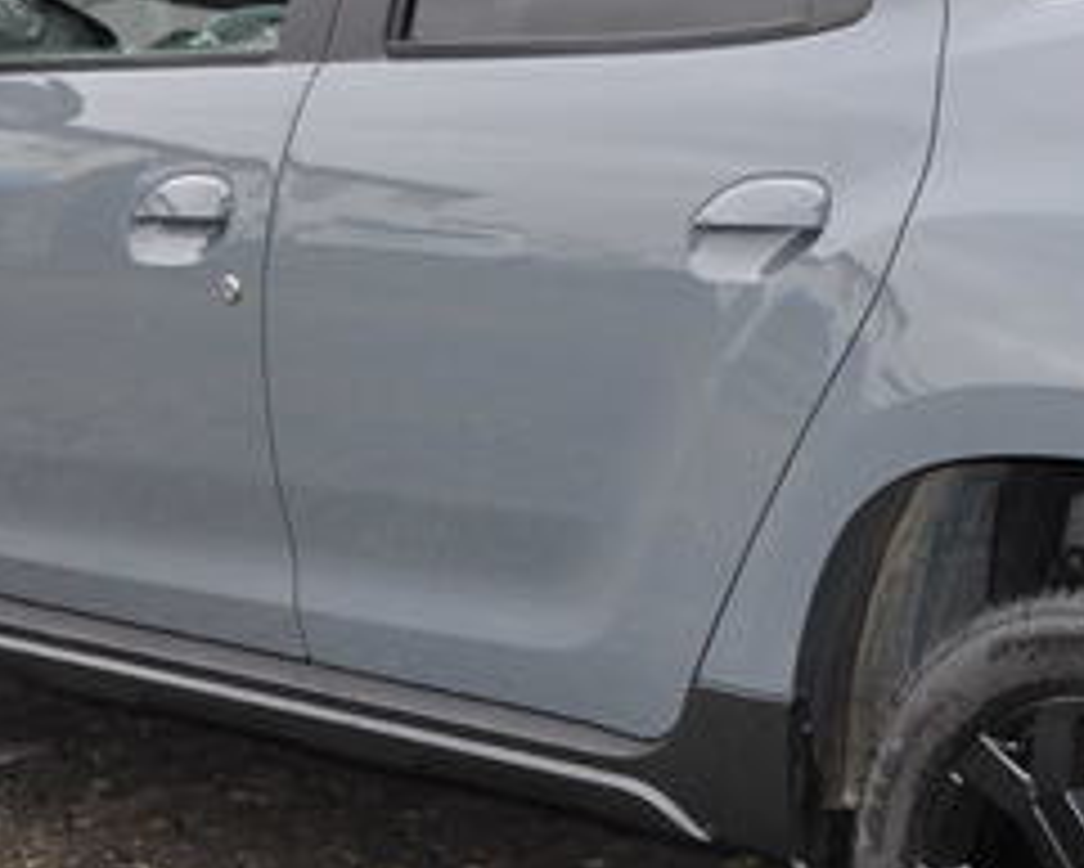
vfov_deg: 13.2
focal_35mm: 117
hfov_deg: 16.4
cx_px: 855
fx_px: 3741
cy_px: 171
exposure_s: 1/200
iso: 280
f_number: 4
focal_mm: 25
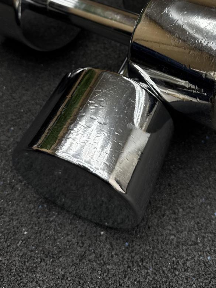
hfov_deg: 31.4
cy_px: 40
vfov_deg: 38.9
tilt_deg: -48.1
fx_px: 383
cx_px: 131
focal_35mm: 46
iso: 100
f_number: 1.78
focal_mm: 6.76
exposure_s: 1/100
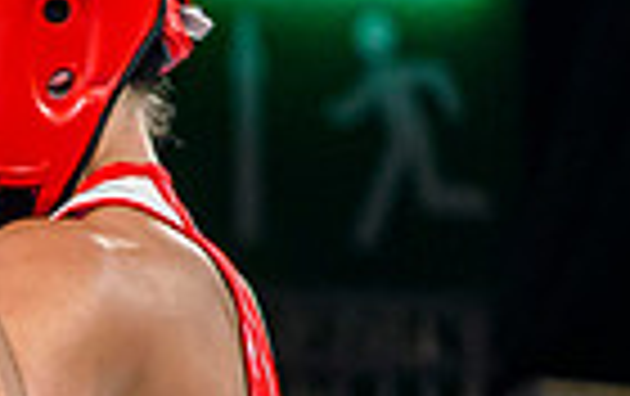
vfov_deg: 2.2
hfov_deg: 3.5
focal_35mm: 590
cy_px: 455
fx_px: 10146
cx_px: -1350
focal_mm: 70
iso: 2500
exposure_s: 1/1600
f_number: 3.5
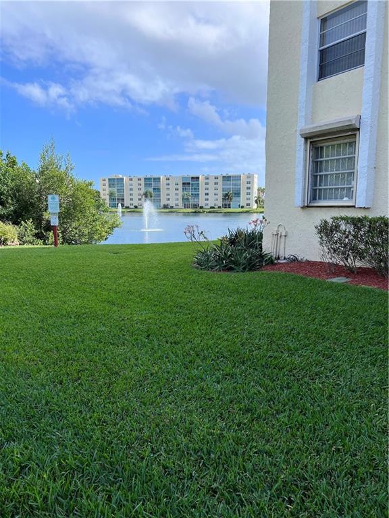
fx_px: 390
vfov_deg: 67.3
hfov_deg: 53.1
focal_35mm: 26
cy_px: 259
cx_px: 194
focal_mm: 5.7
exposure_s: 1/3356
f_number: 1.5
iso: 50
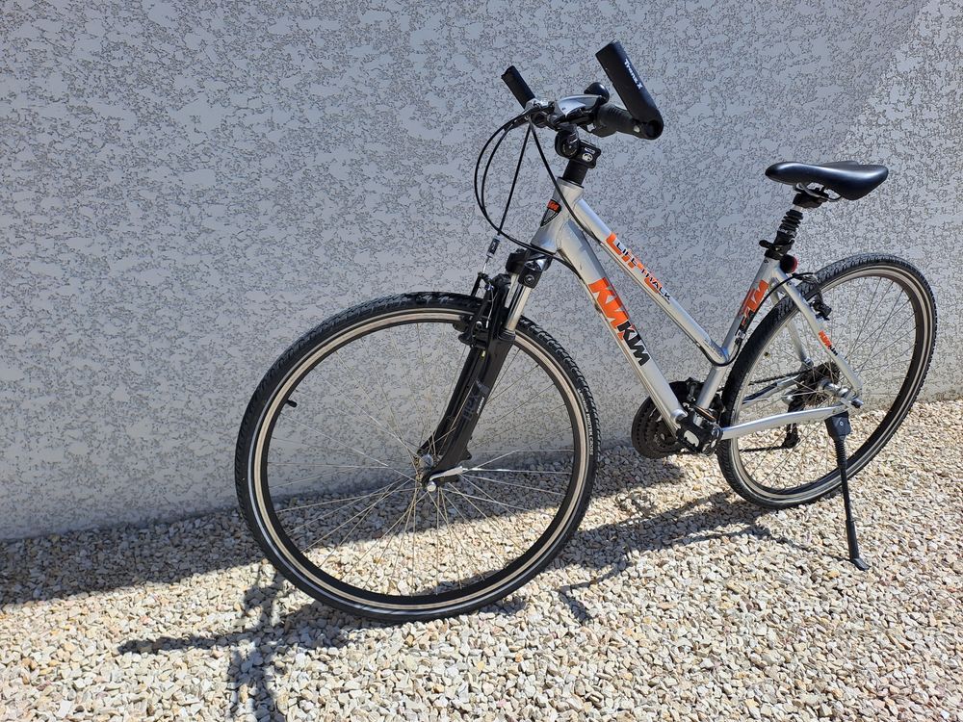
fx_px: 695
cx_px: 482
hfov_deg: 69.4
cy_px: 361
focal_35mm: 25
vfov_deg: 54.9
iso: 32
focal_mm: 4.65
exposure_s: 1/2000
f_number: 1.8
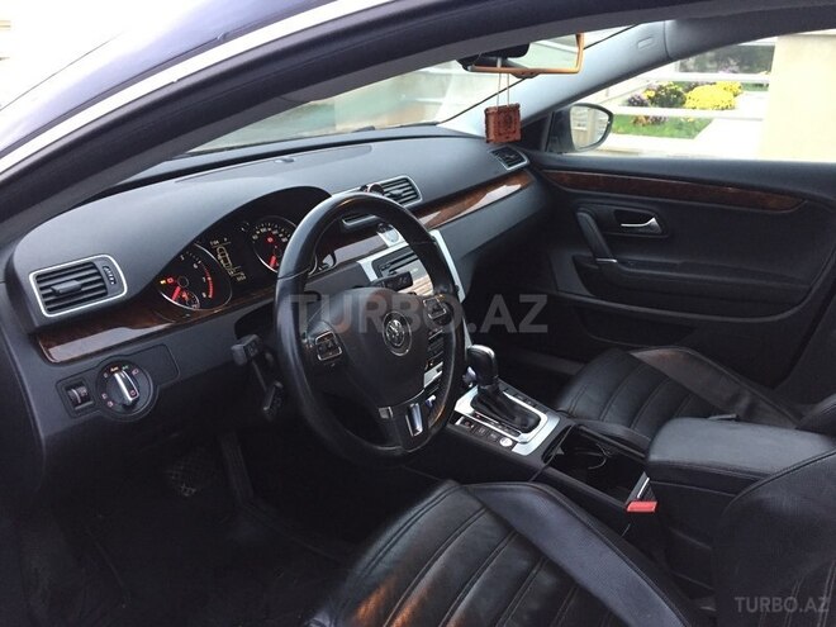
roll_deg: -1.3
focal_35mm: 29
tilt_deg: -22.3
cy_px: 314
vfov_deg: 48.2
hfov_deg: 61.7
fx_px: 700
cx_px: 418
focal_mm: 4.15
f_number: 2.2
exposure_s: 1/33
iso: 200
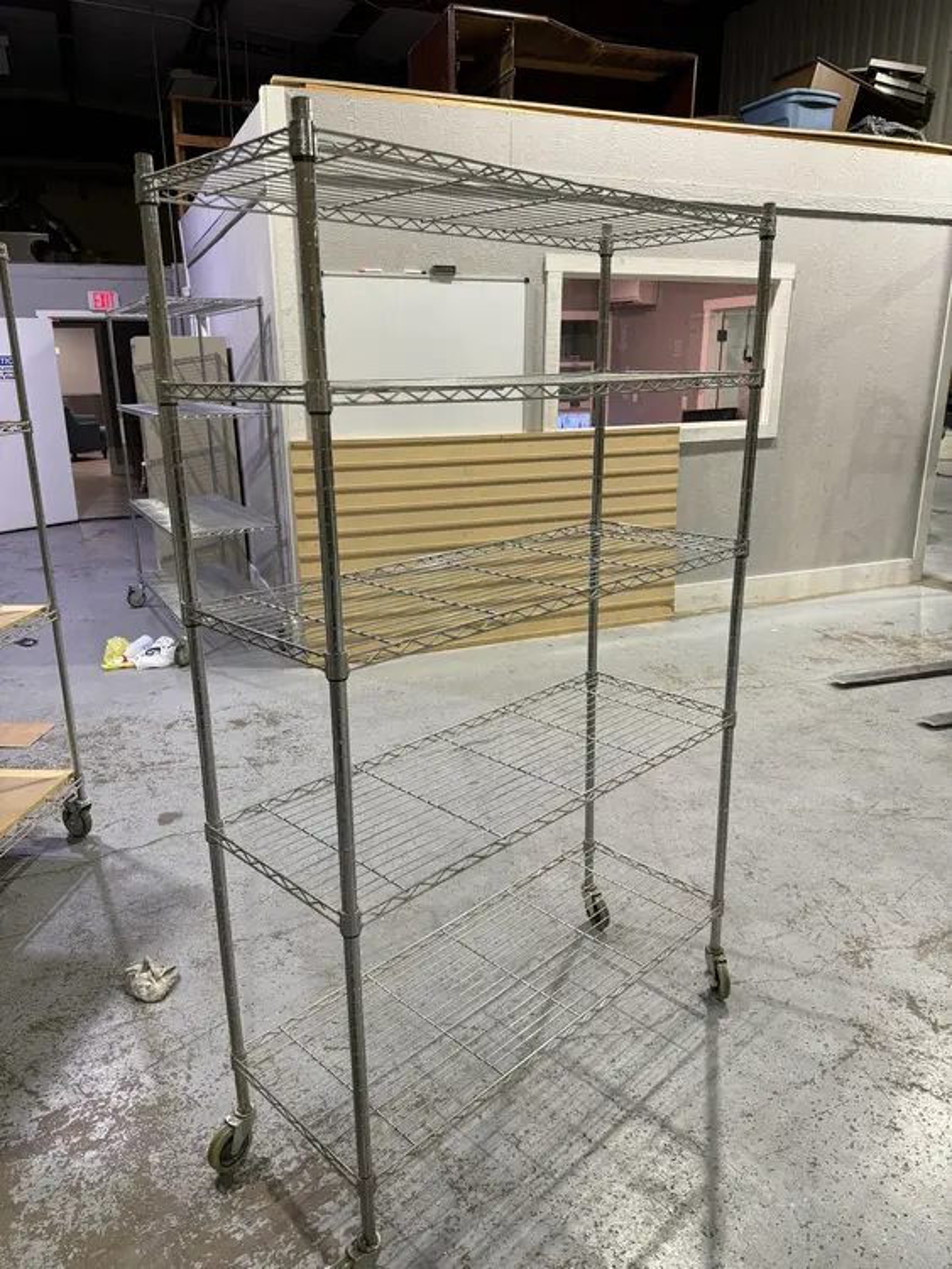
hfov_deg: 56.8
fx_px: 880
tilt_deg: -16.9
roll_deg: +0.4
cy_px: 634
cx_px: 476
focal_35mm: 24
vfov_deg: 71.6
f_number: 1.78
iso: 125
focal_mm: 6.76
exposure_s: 1/120
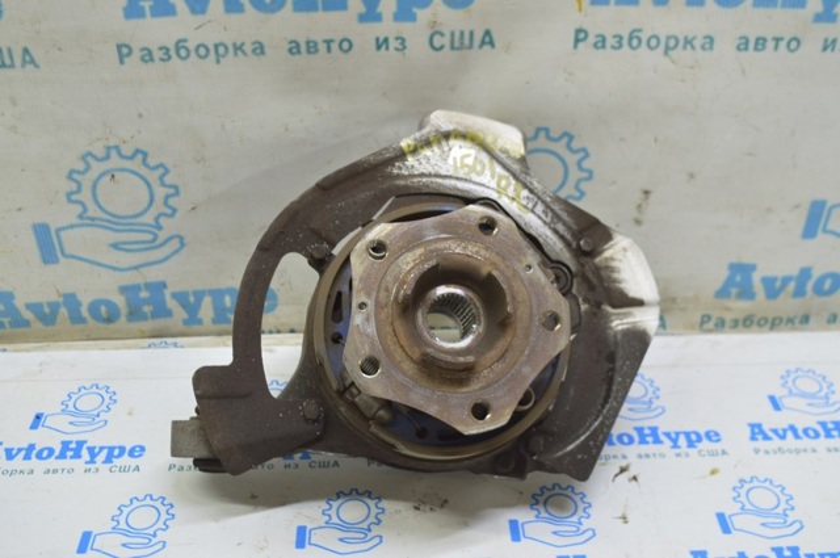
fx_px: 979
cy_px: 279
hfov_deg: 46.5
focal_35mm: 42
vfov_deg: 31.8
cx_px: 420
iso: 400
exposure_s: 1/20
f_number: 5.6
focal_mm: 28
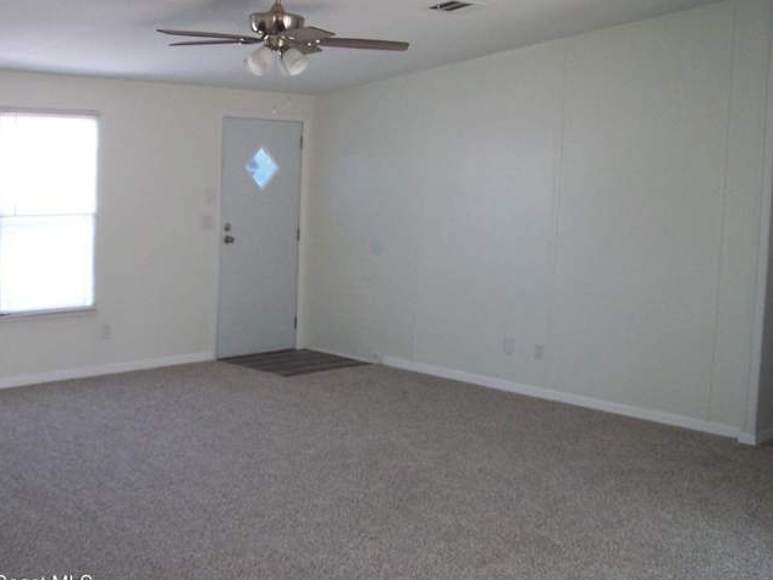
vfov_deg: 30.2
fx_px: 1072
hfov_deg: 39.6
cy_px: 250
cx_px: 349
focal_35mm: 48
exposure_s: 1/30
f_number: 2.8
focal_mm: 6.3
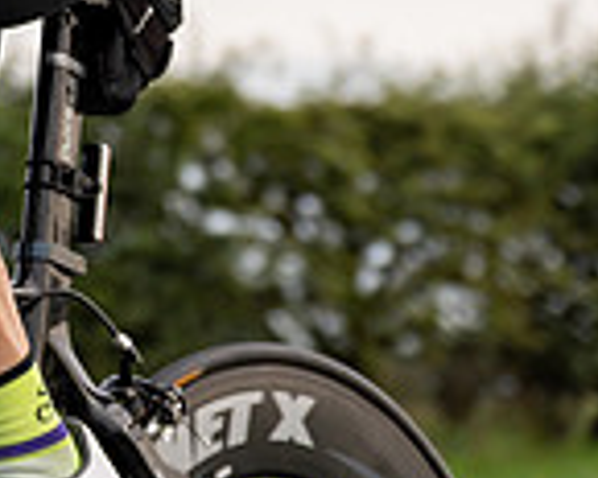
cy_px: -245
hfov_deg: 7.2
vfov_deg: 5.8
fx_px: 4655
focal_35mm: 263
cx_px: -305
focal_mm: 70
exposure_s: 1/800
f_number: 3.5
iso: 100
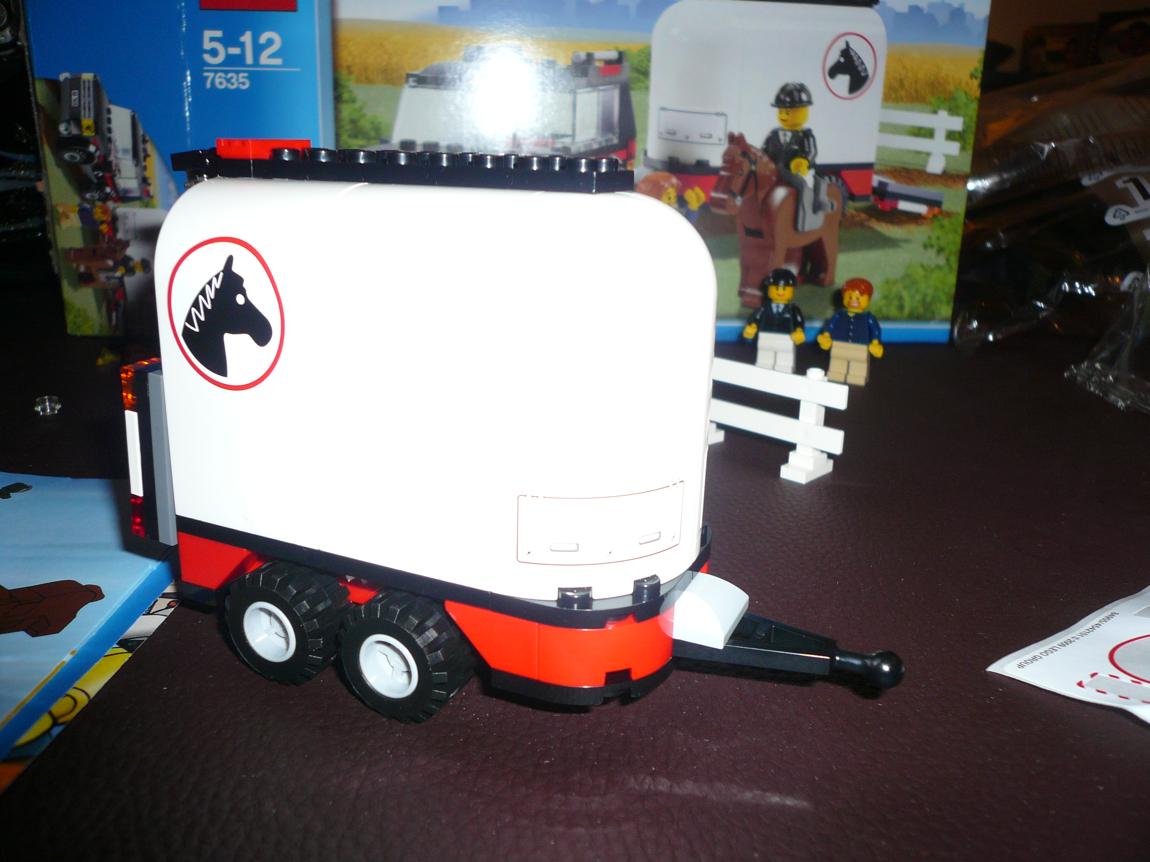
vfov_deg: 49.7
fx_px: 930
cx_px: 575
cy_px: 431
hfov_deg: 63.4
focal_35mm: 28
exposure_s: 1/30
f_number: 2.8
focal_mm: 4.6
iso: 100
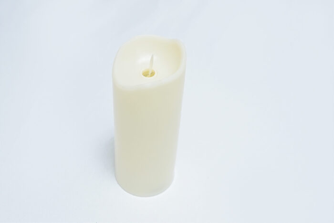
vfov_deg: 26.5
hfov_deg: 38.9
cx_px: 167
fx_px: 473
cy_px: 112
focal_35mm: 51
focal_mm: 34
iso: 2500
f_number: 9
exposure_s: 1/160
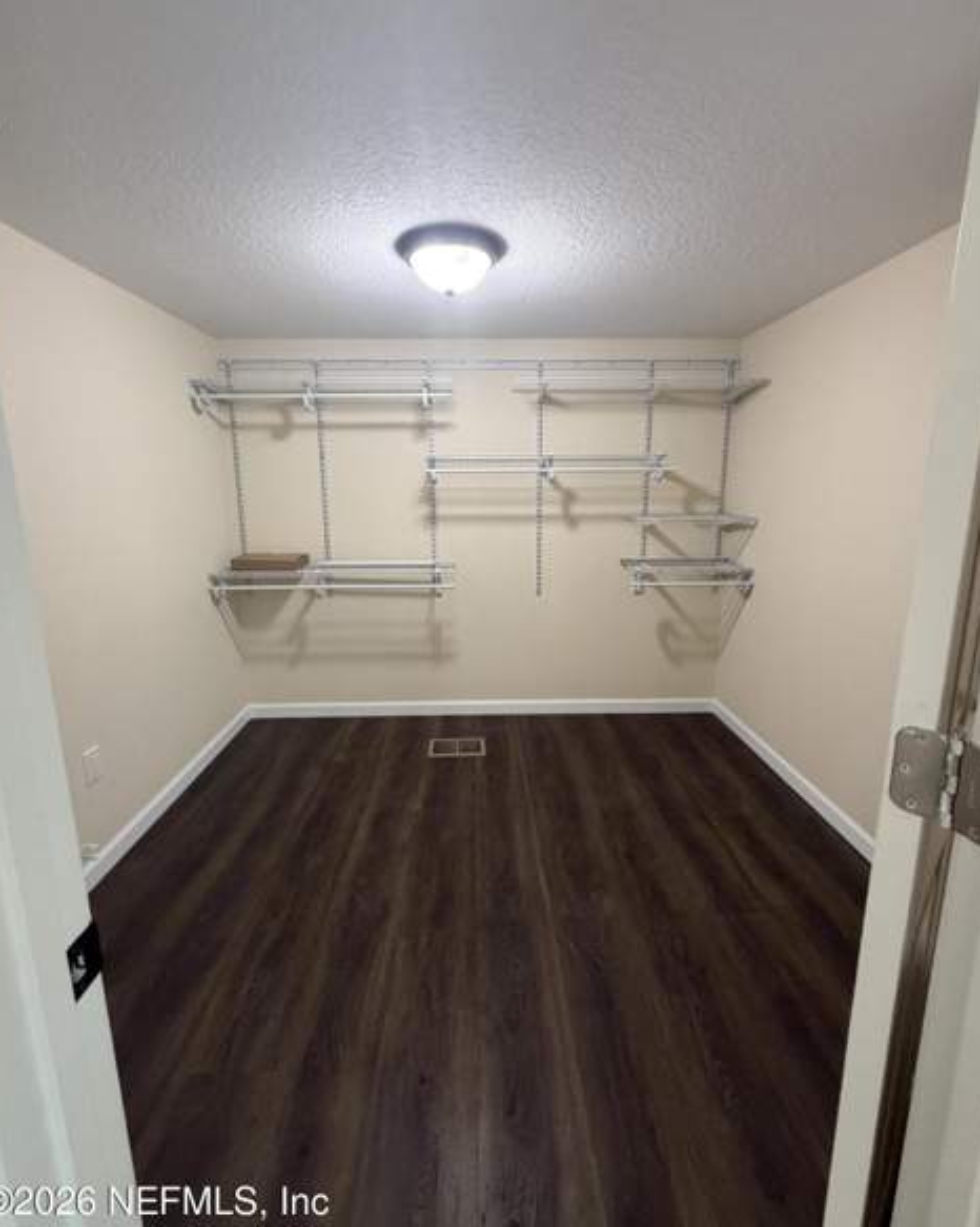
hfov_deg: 84.0
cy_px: 589
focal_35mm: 15
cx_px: 486
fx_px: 544
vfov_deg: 96.8
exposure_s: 1/60
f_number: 2.2
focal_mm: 2.22
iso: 320
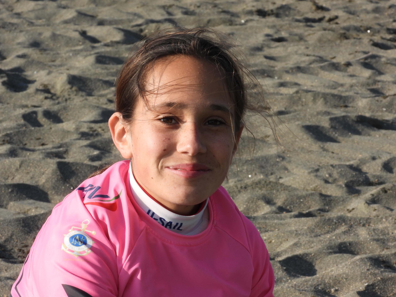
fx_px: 2299
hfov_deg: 9.8
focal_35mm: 201
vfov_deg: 7.4
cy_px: 148
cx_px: 198
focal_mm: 35.9
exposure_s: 1/250
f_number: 8
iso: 100
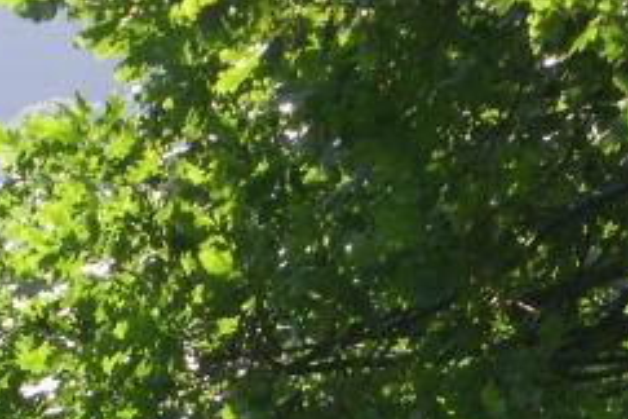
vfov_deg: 3.9
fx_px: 6088
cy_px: 753
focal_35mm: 349
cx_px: 127
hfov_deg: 5.9
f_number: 4.8
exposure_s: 1/192
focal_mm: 21.6
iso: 100
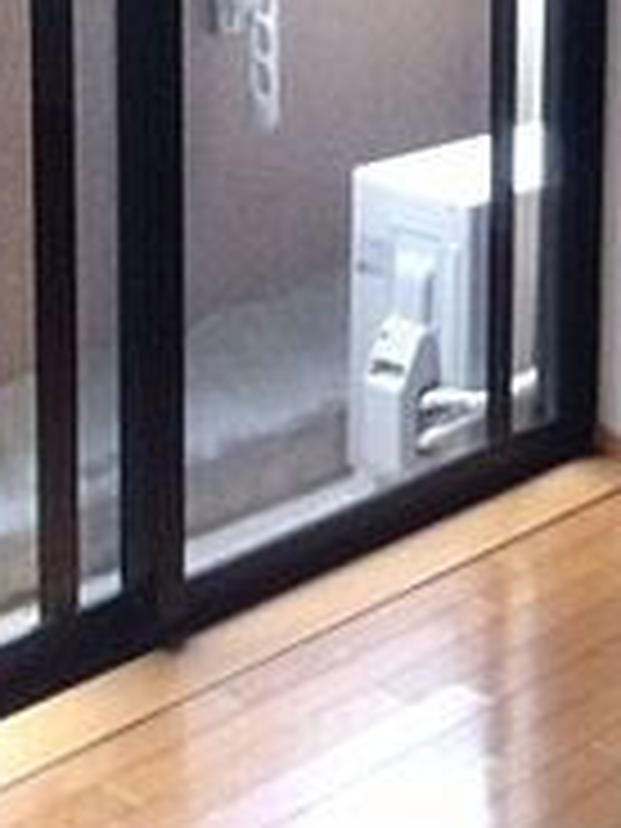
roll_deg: -0.8
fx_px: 2416
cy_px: -117
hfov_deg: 14.1
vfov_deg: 18.6
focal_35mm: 101
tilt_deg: -10.2
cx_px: 801
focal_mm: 4.15
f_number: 2.2
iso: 64
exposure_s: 1/33
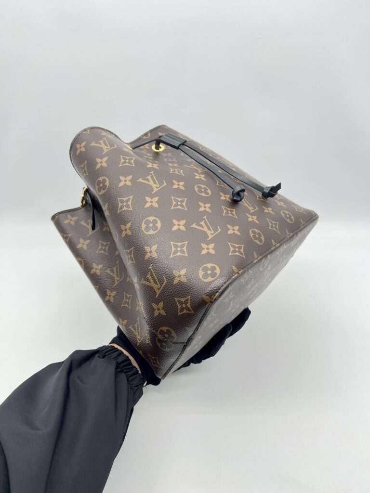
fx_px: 371
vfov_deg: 67.3
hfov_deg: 53.1
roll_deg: +3.0
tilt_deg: -35.9
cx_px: 185
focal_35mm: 26
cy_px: 246
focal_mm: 5.7
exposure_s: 1/100
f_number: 1.5
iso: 40
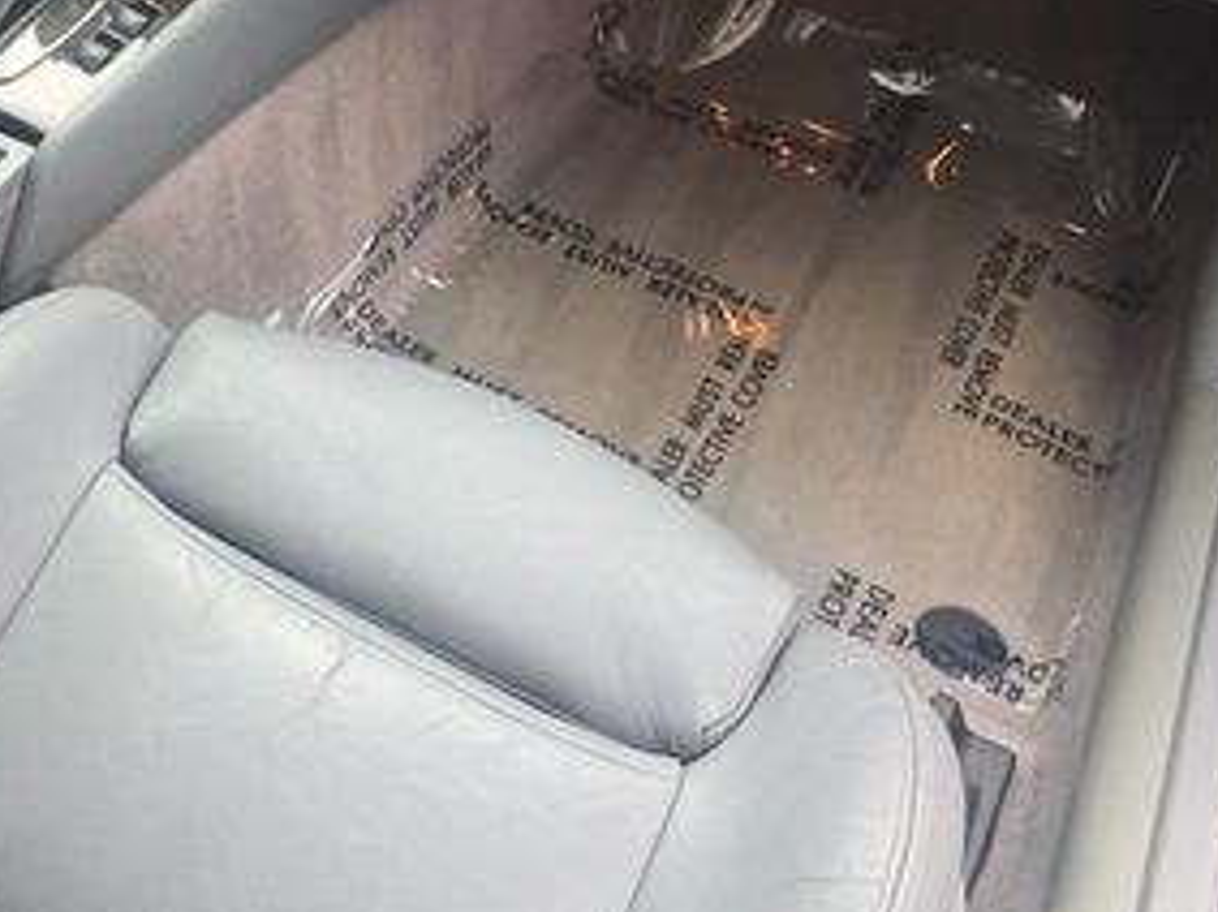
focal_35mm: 52
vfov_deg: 26.8
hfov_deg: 34.6
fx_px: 1829
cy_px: 47
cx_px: 108
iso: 100
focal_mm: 6.3
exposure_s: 1/180
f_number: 1.7
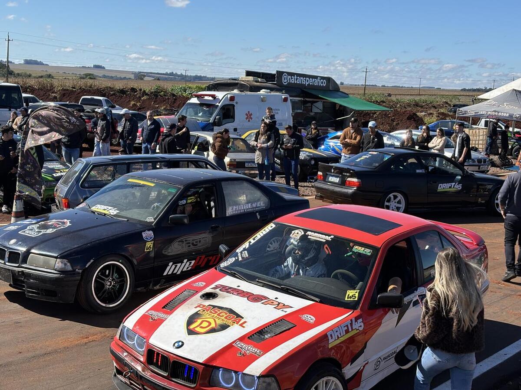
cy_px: 195
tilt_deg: -9.4
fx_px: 783
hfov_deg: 36.8
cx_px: 260
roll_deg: -3.0
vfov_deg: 28.0
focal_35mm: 52
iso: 32
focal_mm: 5.96
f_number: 1.6
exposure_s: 1/1751
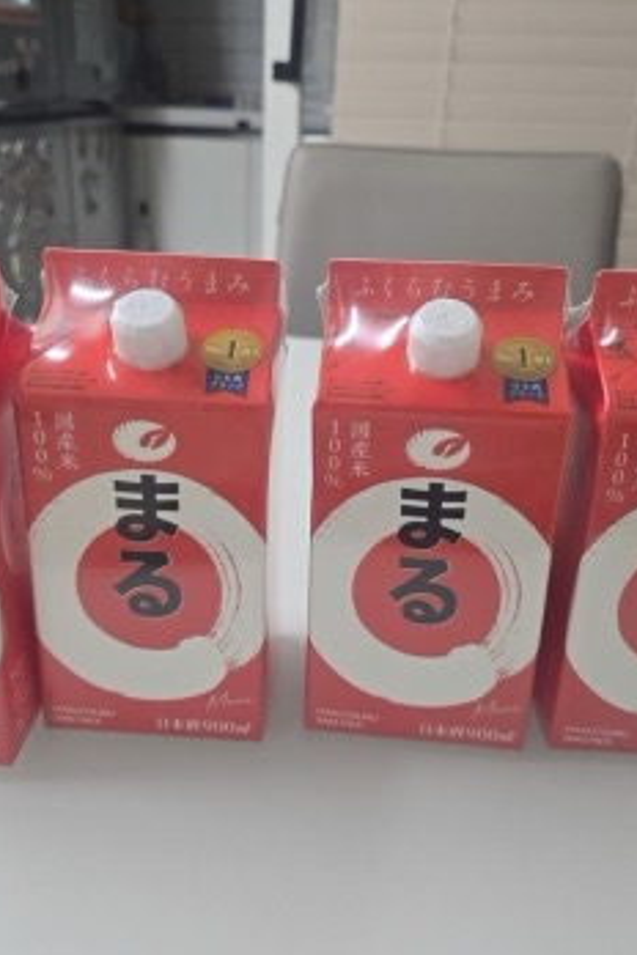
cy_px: 488
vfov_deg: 57.2
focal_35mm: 33
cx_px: 294
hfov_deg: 39.9
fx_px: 876
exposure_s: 1/120
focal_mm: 6.3
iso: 500
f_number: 1.7
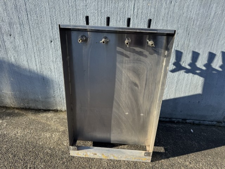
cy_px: 84
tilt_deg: -26.3
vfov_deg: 56.8
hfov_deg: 71.6
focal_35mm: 24
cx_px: 112
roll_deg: -2.7
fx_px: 156
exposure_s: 1/2105
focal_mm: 6.76
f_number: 1.78
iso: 80
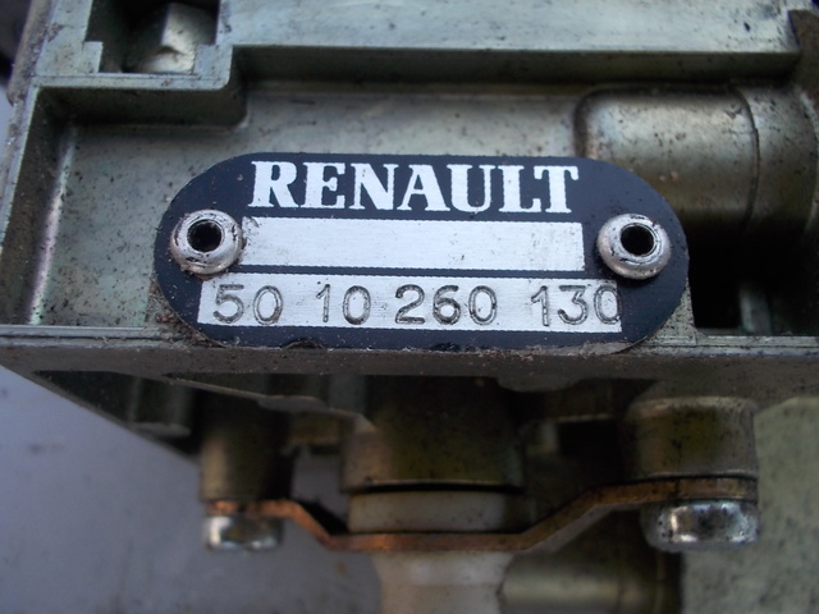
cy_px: 307
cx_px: 410
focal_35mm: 29
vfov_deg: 48.2
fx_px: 686
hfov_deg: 61.7
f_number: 3.3
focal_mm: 4.1
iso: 80
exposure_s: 1/100
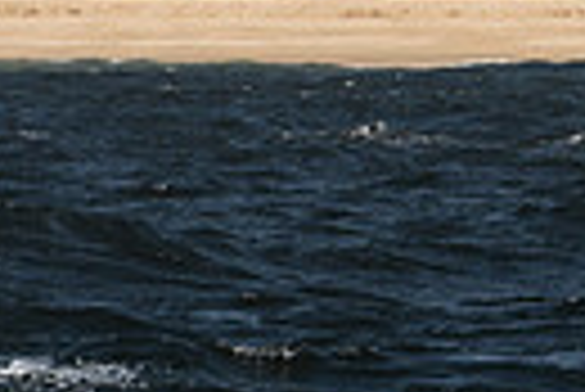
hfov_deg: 2.3
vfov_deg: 1.5
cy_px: -217
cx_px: -54
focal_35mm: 891
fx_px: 14495
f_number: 6.3
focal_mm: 120
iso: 100
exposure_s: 1/250
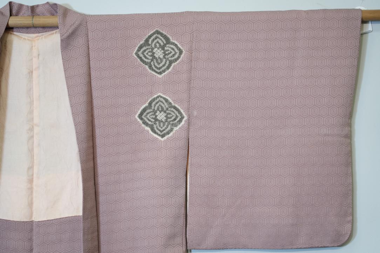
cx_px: 190
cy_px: 126
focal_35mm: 104
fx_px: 1098
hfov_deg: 19.6
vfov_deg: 13.2
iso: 1000
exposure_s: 1/125
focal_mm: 104
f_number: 4
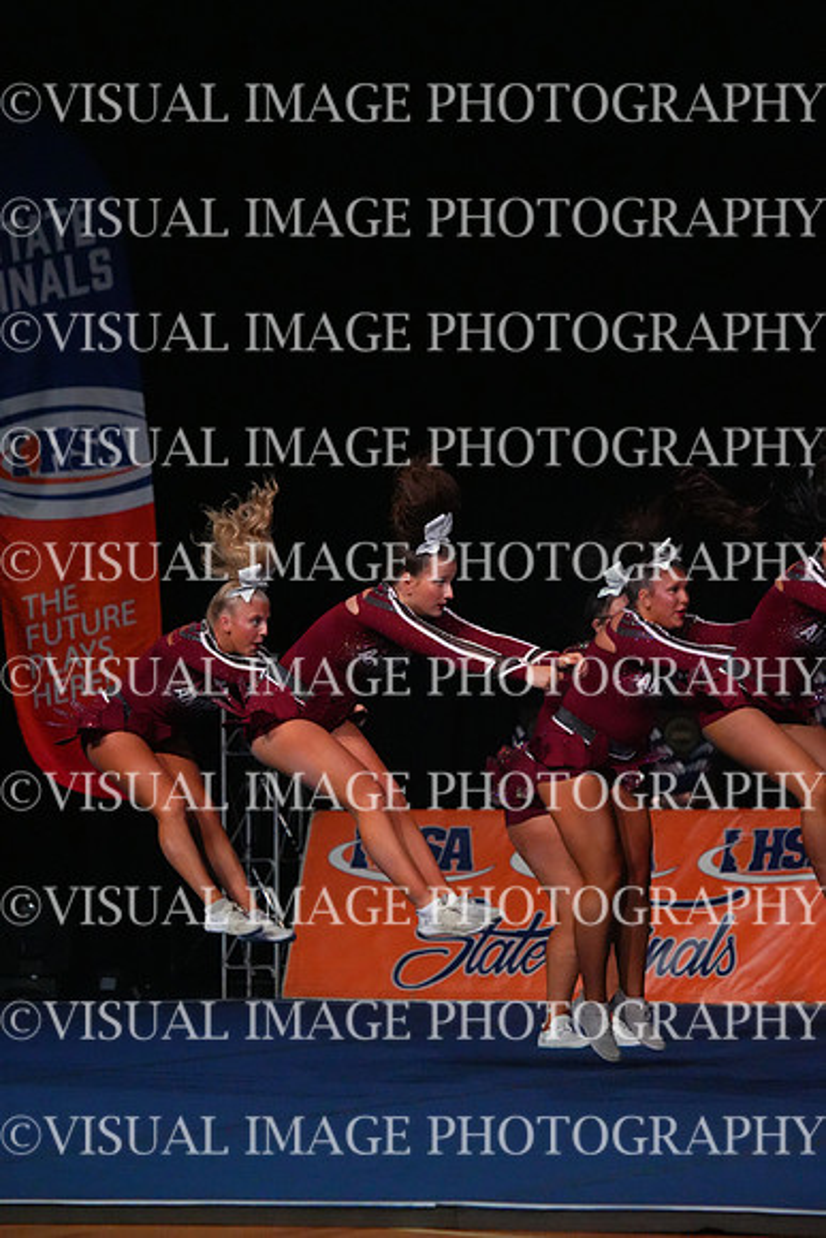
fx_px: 7567
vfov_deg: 9.4
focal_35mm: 220
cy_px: 619
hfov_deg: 6.2
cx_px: 413
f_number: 5.6
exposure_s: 1/1250
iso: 16000
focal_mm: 220
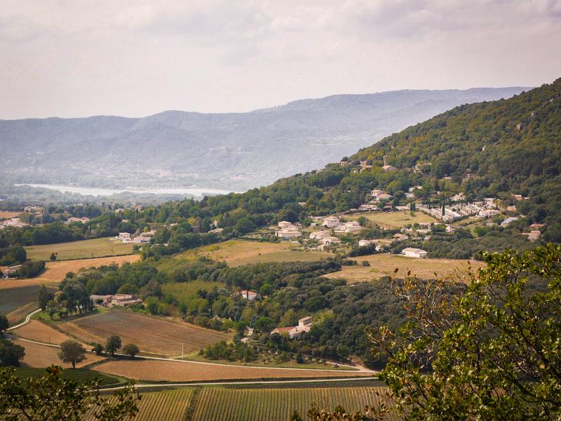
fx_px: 1621
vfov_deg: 14.8
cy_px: 210
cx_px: 280
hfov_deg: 19.6
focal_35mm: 100
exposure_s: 1/640
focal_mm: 50
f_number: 6.3
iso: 200
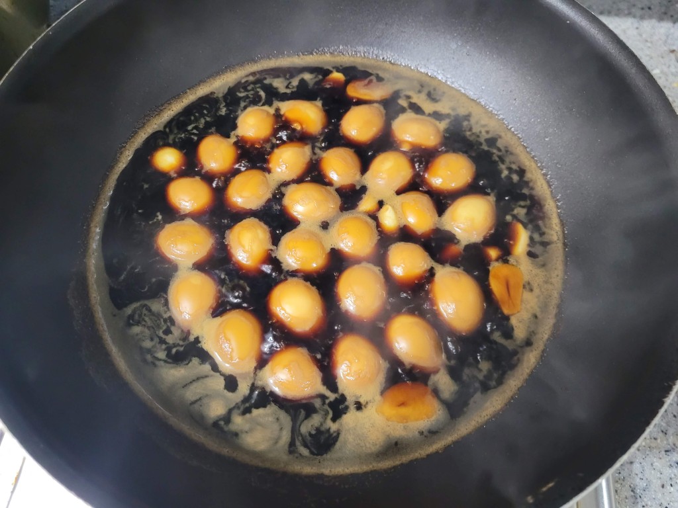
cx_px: 339
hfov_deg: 67.3
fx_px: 509
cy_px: 254
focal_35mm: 26
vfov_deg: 53.1
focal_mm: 5.4
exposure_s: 1/40
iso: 640
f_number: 1.8
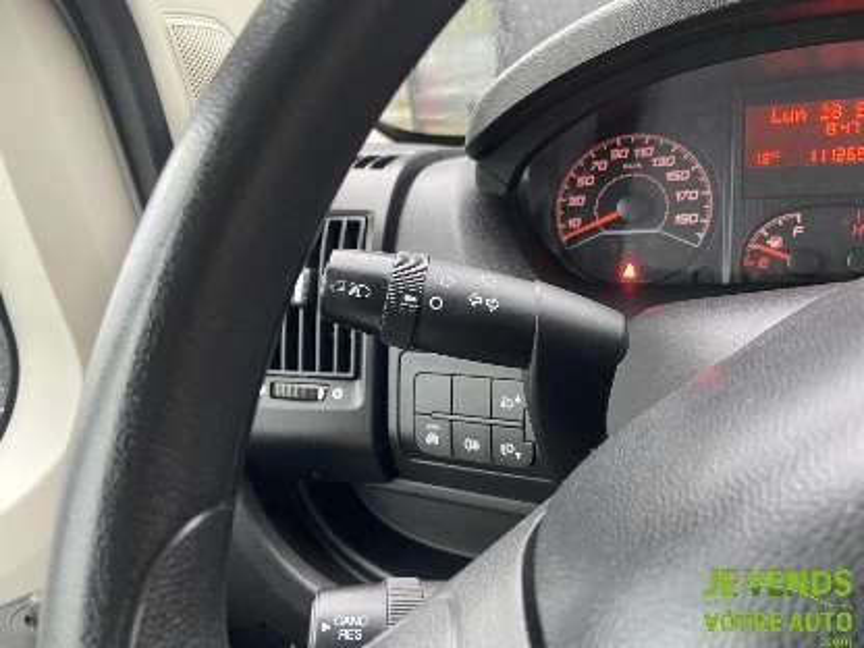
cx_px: 432
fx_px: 649
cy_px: 324
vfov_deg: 53.1
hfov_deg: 67.3
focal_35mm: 26
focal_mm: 4.25
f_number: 1.8
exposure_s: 1/60
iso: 250
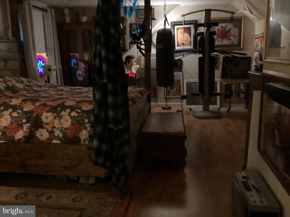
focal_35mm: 31
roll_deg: +1.8
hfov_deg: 58.4
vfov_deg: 45.4
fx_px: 260
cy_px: 108
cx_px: 145
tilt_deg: -11.2
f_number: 2.4
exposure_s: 1/15
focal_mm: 3.3
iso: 800
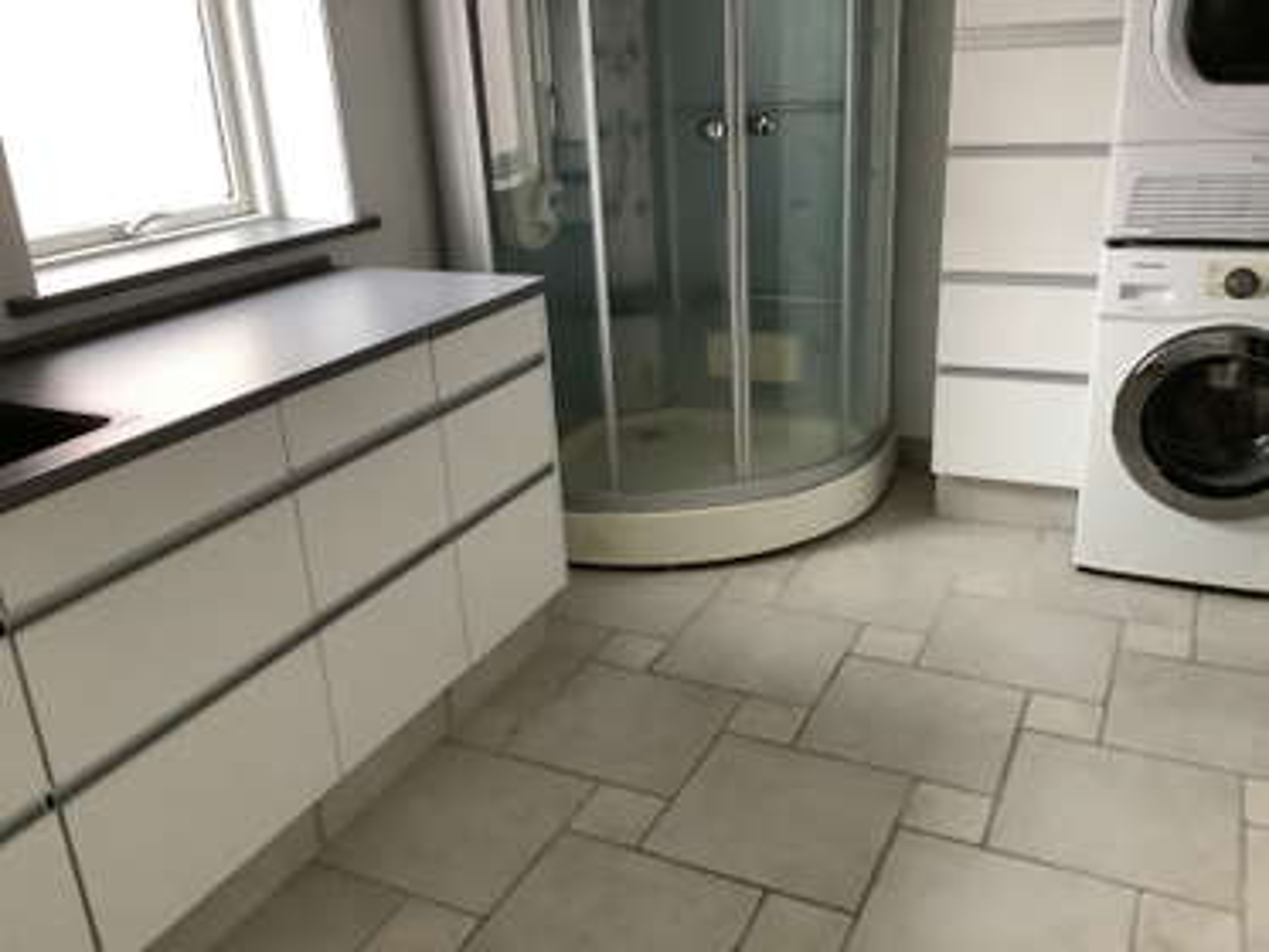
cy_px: 476
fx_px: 1137
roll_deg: +2.2
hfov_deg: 58.3
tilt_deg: -21.7
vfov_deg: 45.5
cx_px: 634
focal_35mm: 31
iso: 320
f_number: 2.4
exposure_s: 1/50
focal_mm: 3.3
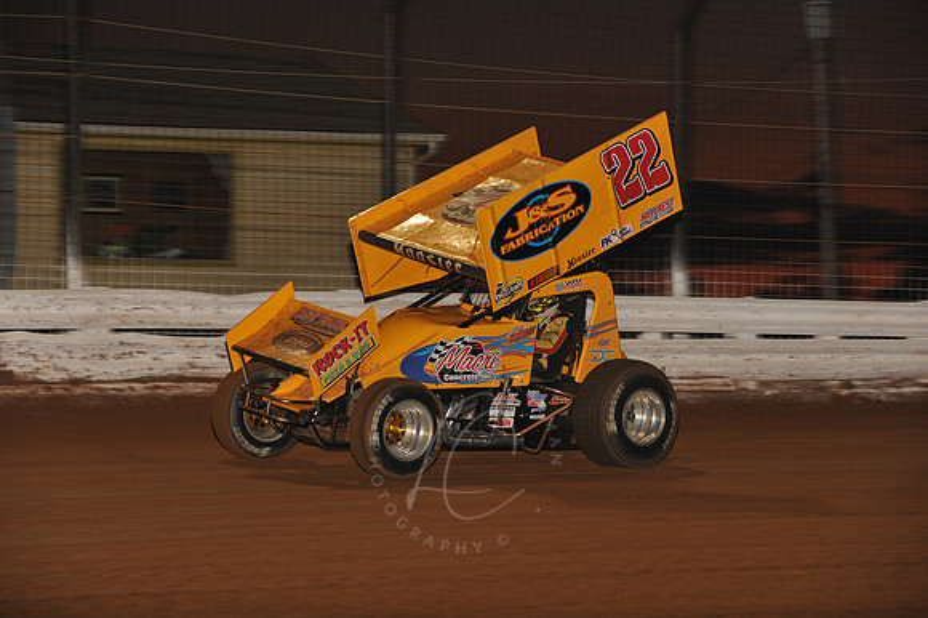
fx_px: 3220
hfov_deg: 16.4
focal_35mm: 125
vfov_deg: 11.0
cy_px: 309
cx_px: 464
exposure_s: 1/320
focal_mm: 125
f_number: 6.3
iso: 640
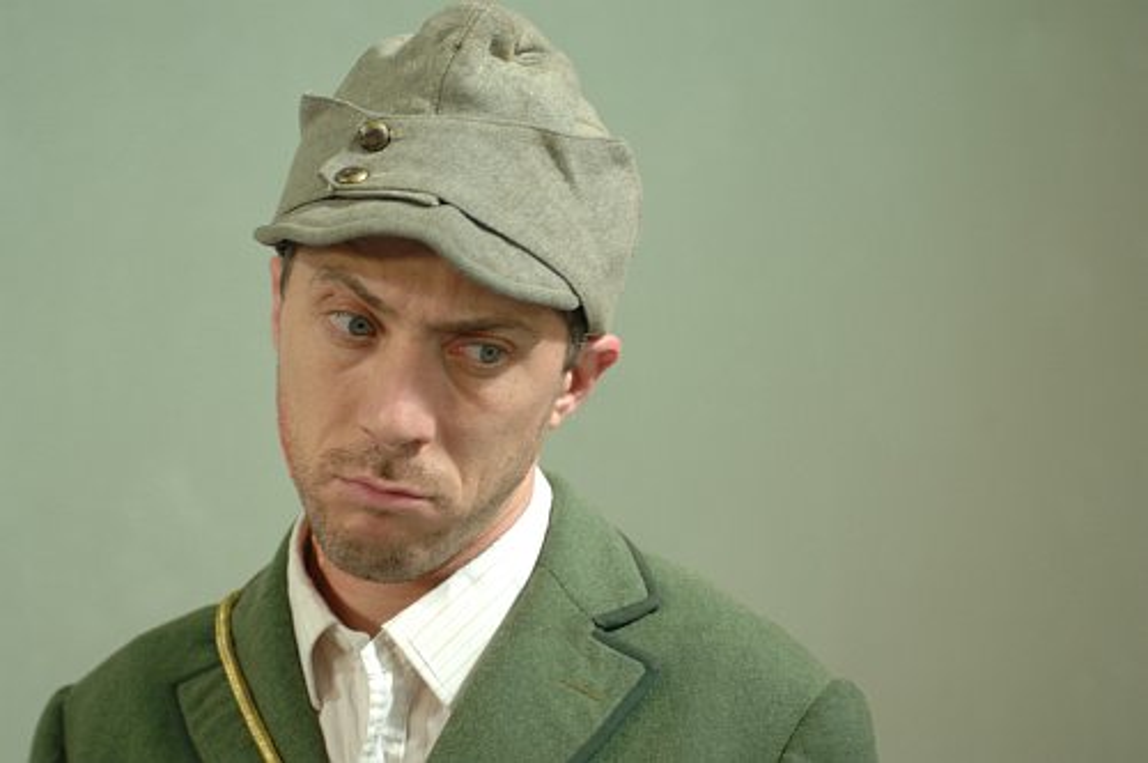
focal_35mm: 84
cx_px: 574
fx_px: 2675
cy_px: 382
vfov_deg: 16.2
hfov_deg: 24.2
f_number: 3.2
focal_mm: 56
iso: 400
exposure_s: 1/25
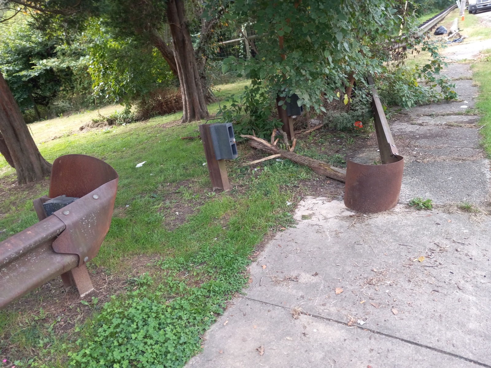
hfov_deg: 65.3
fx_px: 383
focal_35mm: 27
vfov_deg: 51.4
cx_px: 246
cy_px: 184
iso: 50
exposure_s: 1/120
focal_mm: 3.94
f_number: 1.8
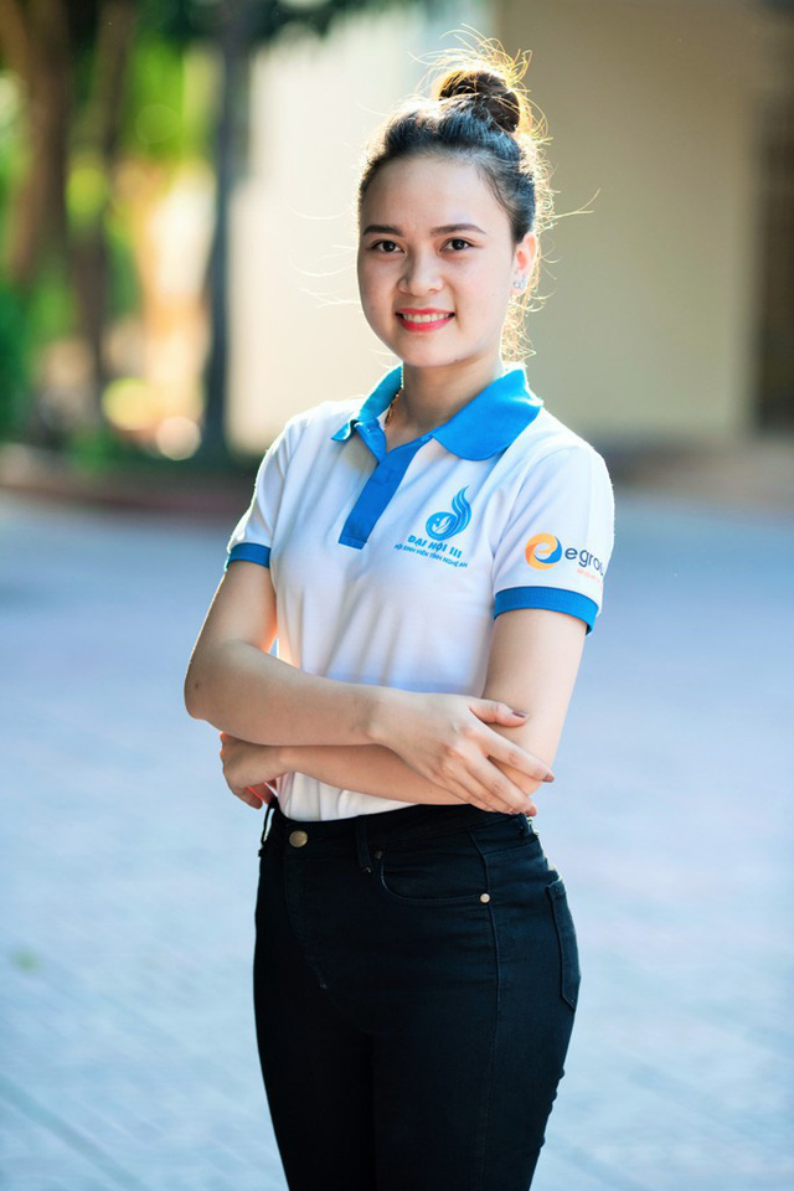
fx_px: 4466
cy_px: 596
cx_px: 397
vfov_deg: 15.2
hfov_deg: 10.2
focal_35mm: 135
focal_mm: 135
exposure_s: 1/320
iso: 250
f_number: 2.8
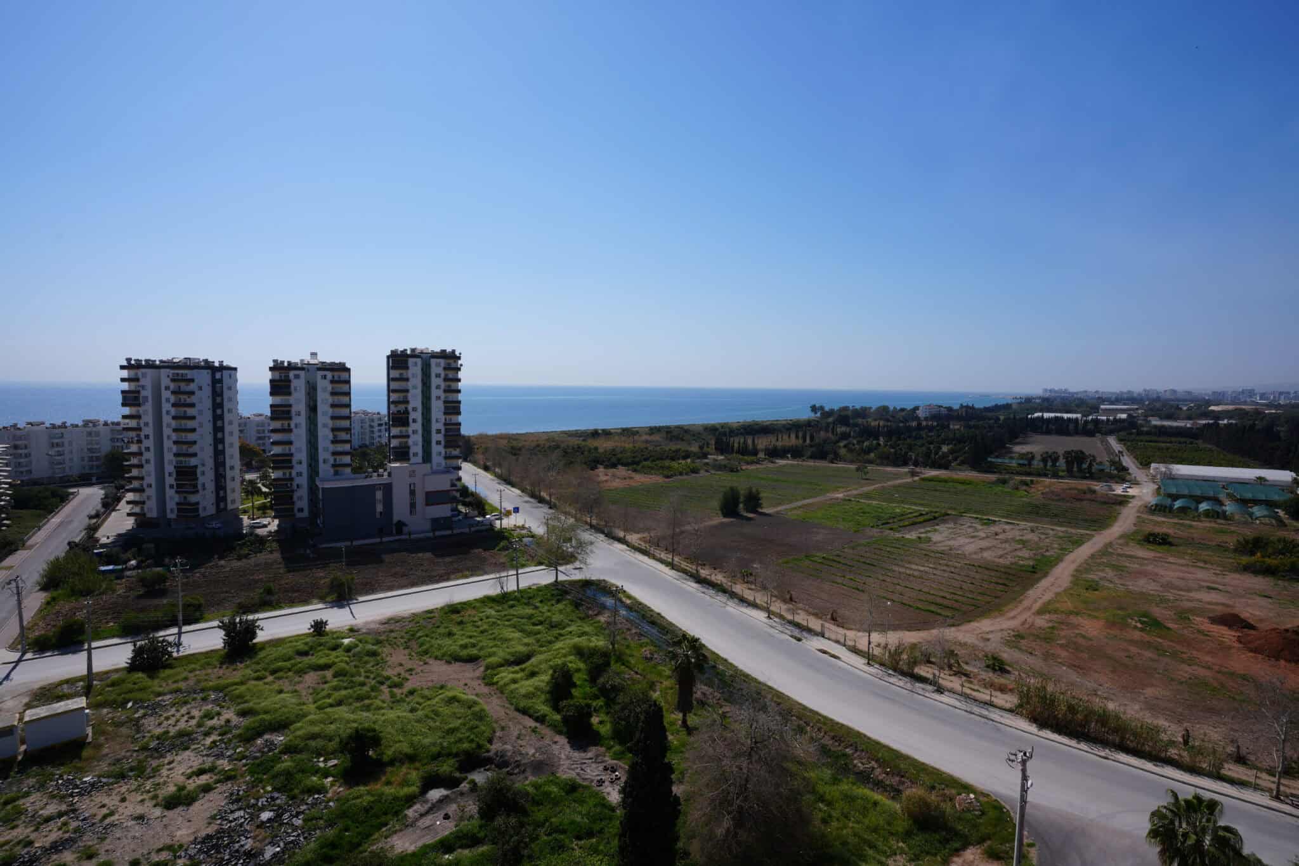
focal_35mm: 17
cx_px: 650
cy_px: 433
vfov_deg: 70.4
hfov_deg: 93.3
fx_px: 613
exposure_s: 1/320
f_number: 10
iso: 100
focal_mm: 17
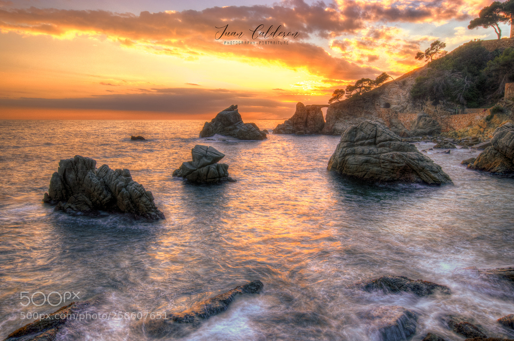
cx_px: 257
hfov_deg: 73.8
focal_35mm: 24
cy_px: 170
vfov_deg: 53.0
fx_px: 342
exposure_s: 1/1.25
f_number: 18
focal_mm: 16
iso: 100
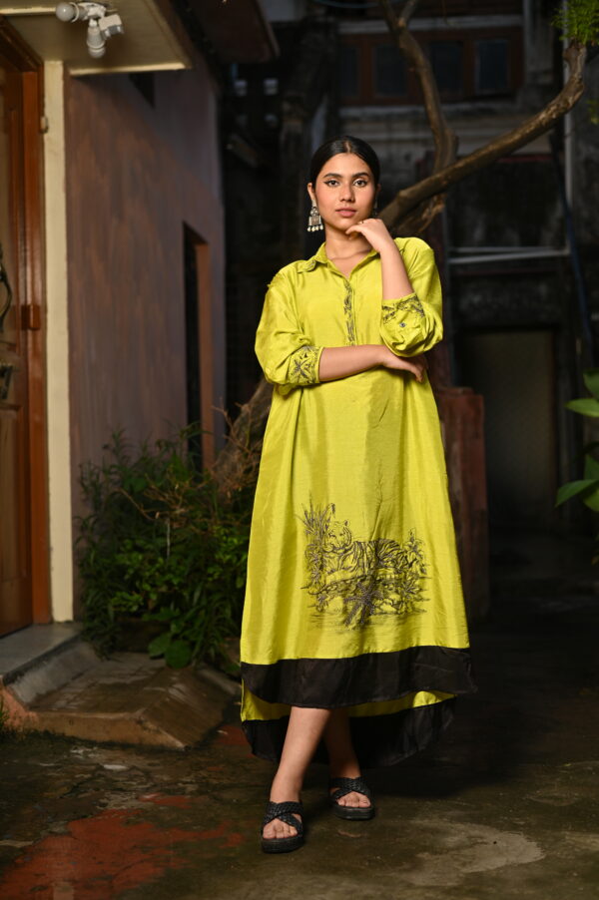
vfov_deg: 39.6
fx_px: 1250
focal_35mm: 50
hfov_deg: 27.0
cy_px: 450
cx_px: 300
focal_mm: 50
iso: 125
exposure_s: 1/320
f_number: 2.8
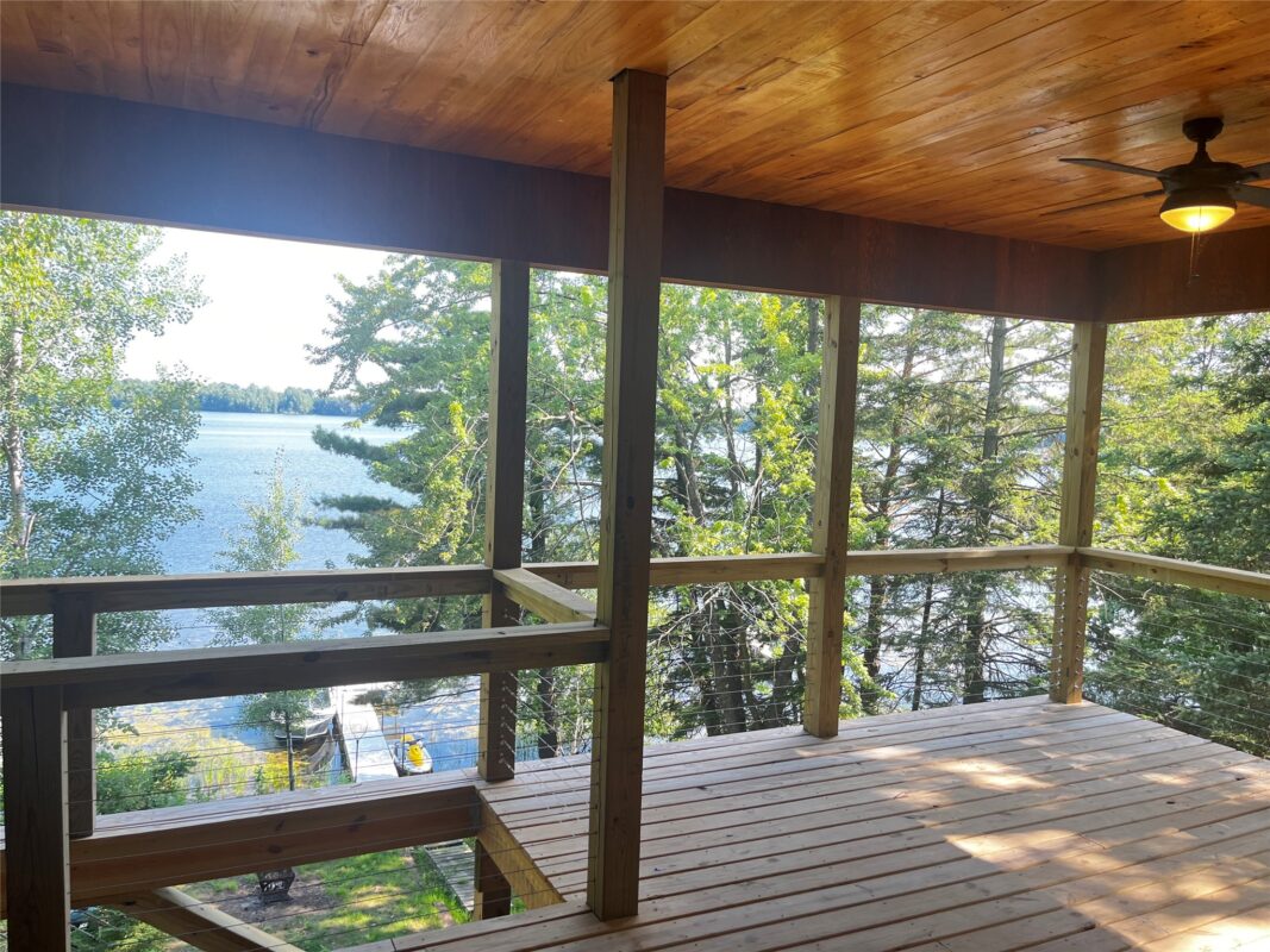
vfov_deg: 53.1
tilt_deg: -3.7
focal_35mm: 26
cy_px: 476
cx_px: 635
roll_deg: -1.6
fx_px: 954
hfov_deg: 67.3
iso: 50
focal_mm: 5.1
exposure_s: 1/188
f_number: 1.6
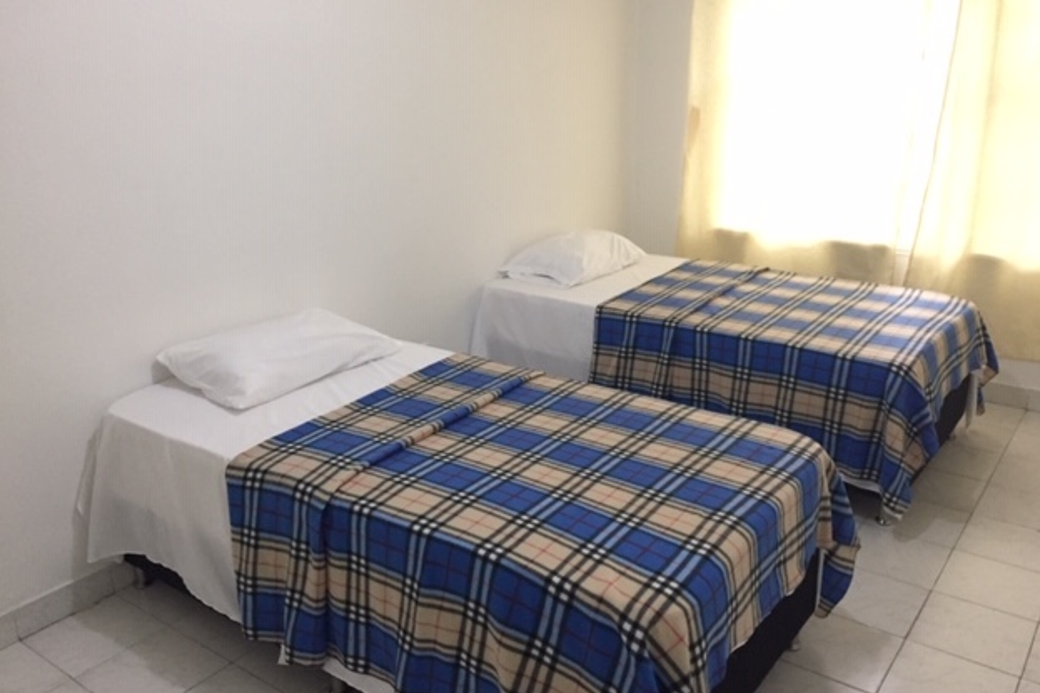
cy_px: 321
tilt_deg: -17.1
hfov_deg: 60.3
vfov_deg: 42.3
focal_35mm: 31
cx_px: 528
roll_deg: +0.8
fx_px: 895
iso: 250
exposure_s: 1/15
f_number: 2.2
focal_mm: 4.15
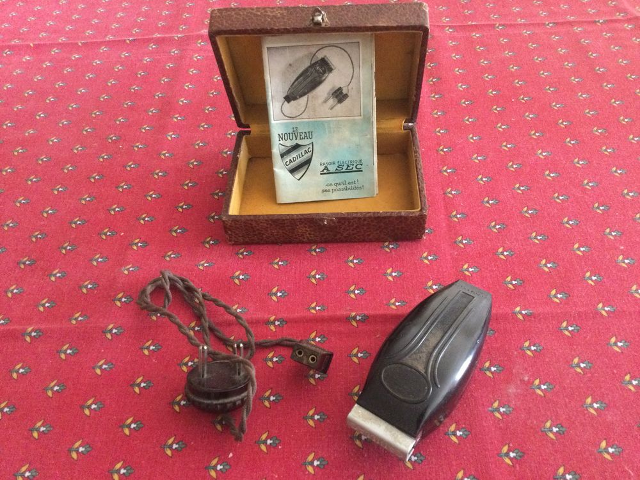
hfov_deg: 58.4
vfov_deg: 45.4
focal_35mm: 31
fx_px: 573
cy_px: 240
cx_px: 320
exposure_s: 1/17
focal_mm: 3.3
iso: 320
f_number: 2.4
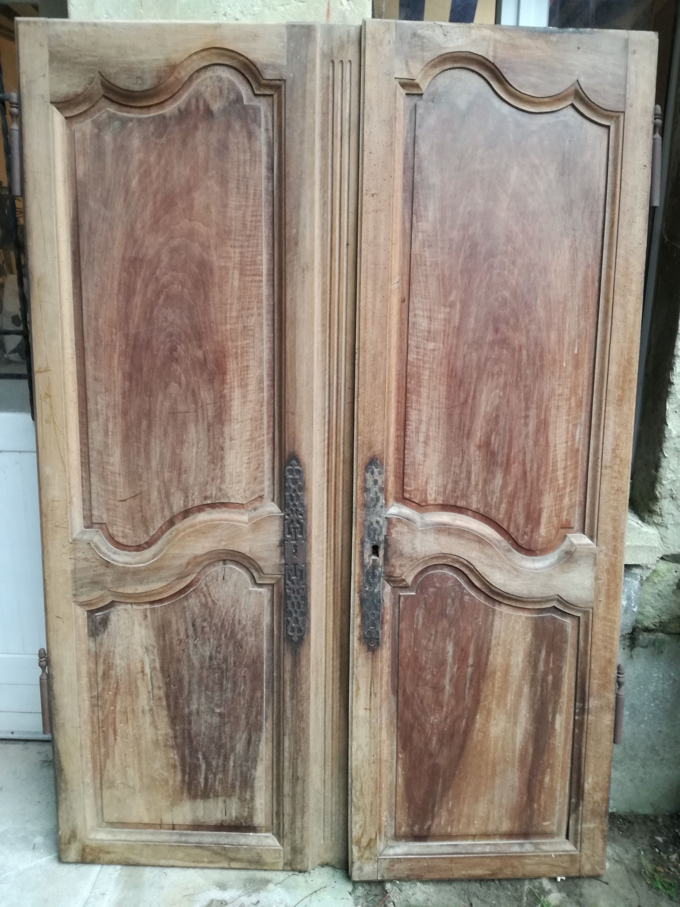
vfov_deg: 65.3
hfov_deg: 51.4
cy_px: 454
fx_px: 707
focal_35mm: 27
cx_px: 340
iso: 250
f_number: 2
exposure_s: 1/33.3
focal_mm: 3.79
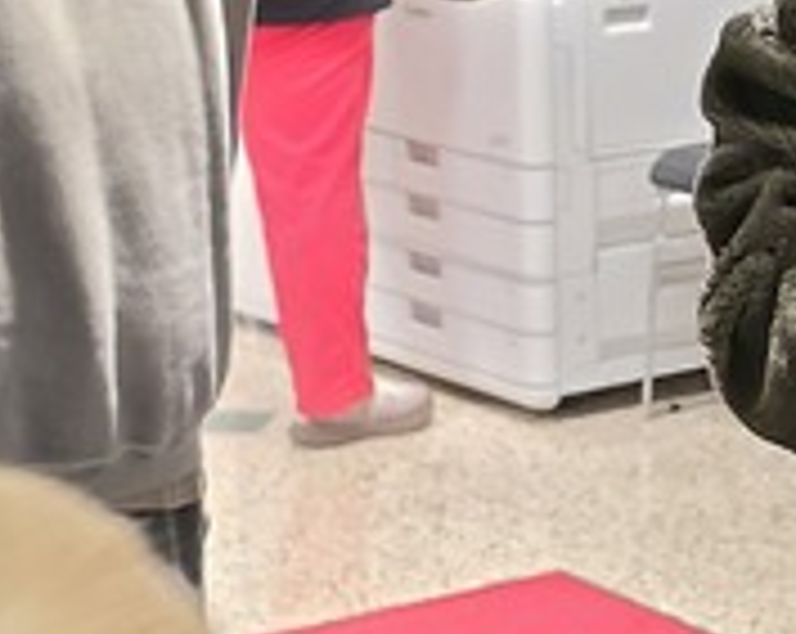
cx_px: 841
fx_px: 3058
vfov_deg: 11.8
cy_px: 283
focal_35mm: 130
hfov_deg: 14.5
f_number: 1.4
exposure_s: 1/53.5
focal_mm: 6.5
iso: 125
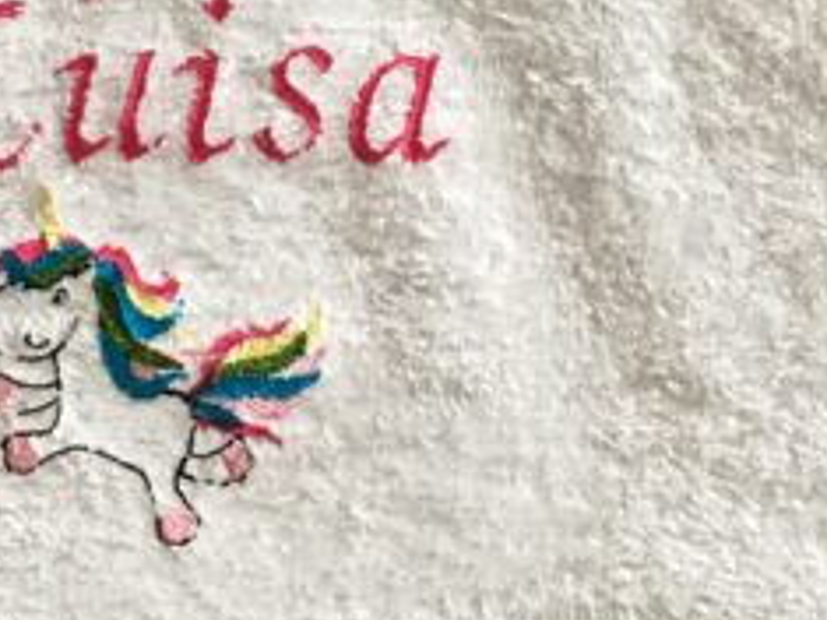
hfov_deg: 25.9
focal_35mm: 74
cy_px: -116
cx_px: 183
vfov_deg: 18.8
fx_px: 1767
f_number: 2.2
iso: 200
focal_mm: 4.15
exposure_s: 1/20
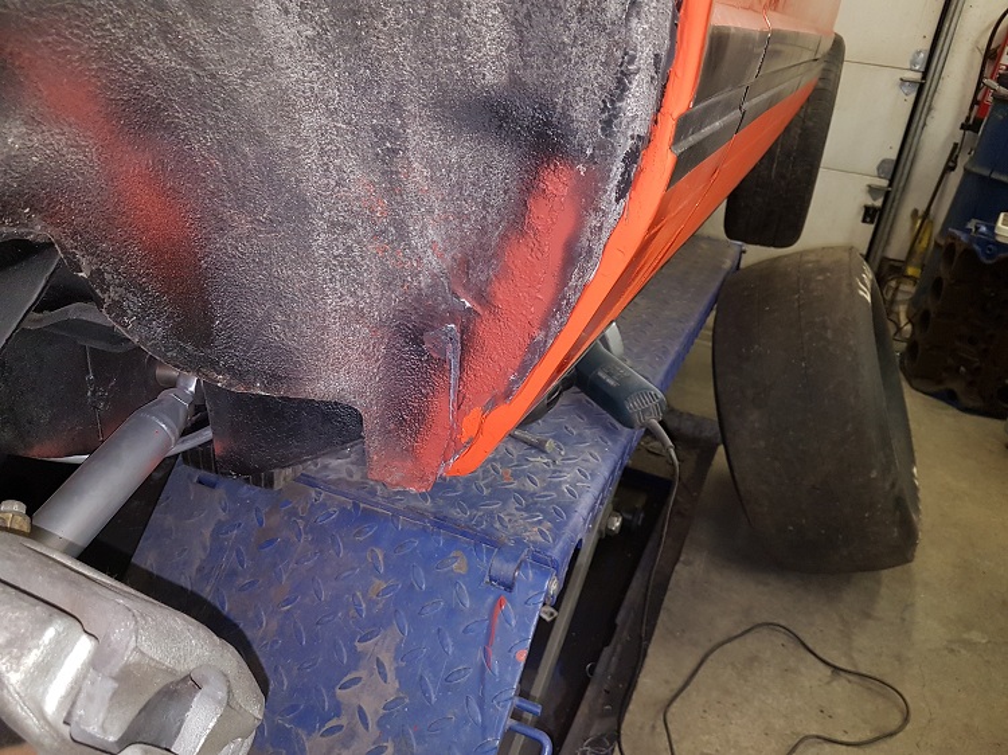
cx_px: 504
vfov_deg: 53.0
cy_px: 378
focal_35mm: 26
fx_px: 757
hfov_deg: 67.3
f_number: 1.7
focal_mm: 4.2
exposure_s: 1/38
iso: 160
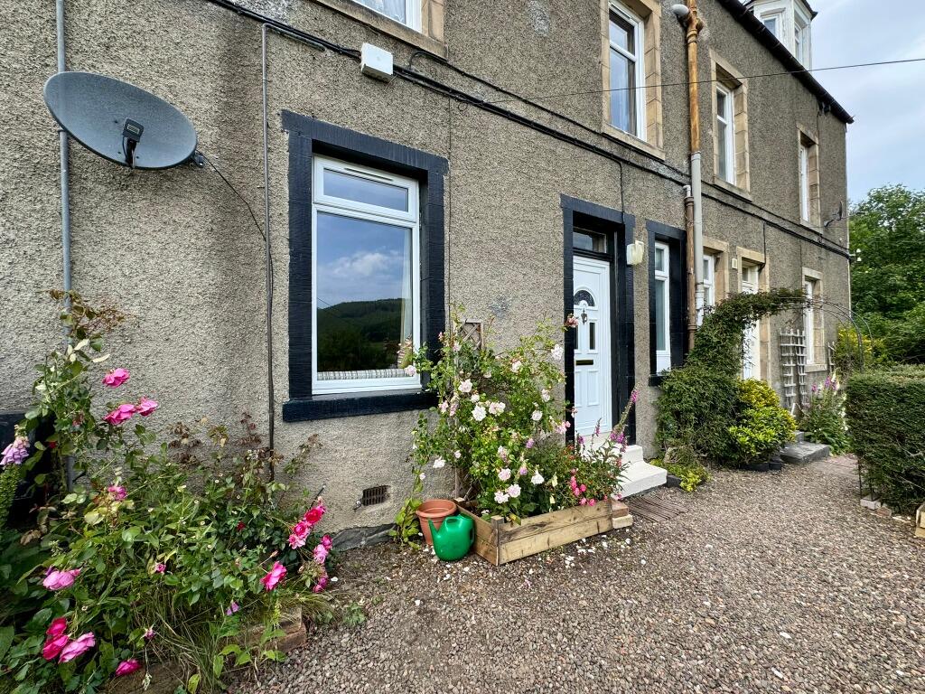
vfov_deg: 85.7
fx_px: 374
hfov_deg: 102.1
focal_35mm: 14
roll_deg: +0.7
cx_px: 462
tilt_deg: +1.1
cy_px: 347
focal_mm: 2.22
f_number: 2.2
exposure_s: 1/591
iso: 40
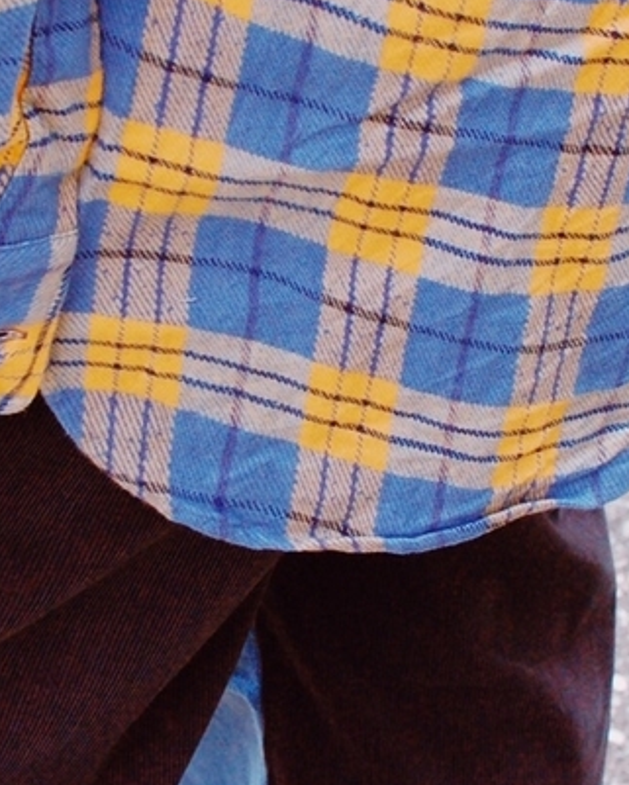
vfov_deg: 13.1
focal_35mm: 147
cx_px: 247
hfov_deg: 10.5
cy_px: 290
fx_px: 3429
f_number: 8
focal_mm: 35
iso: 800
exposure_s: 1/250
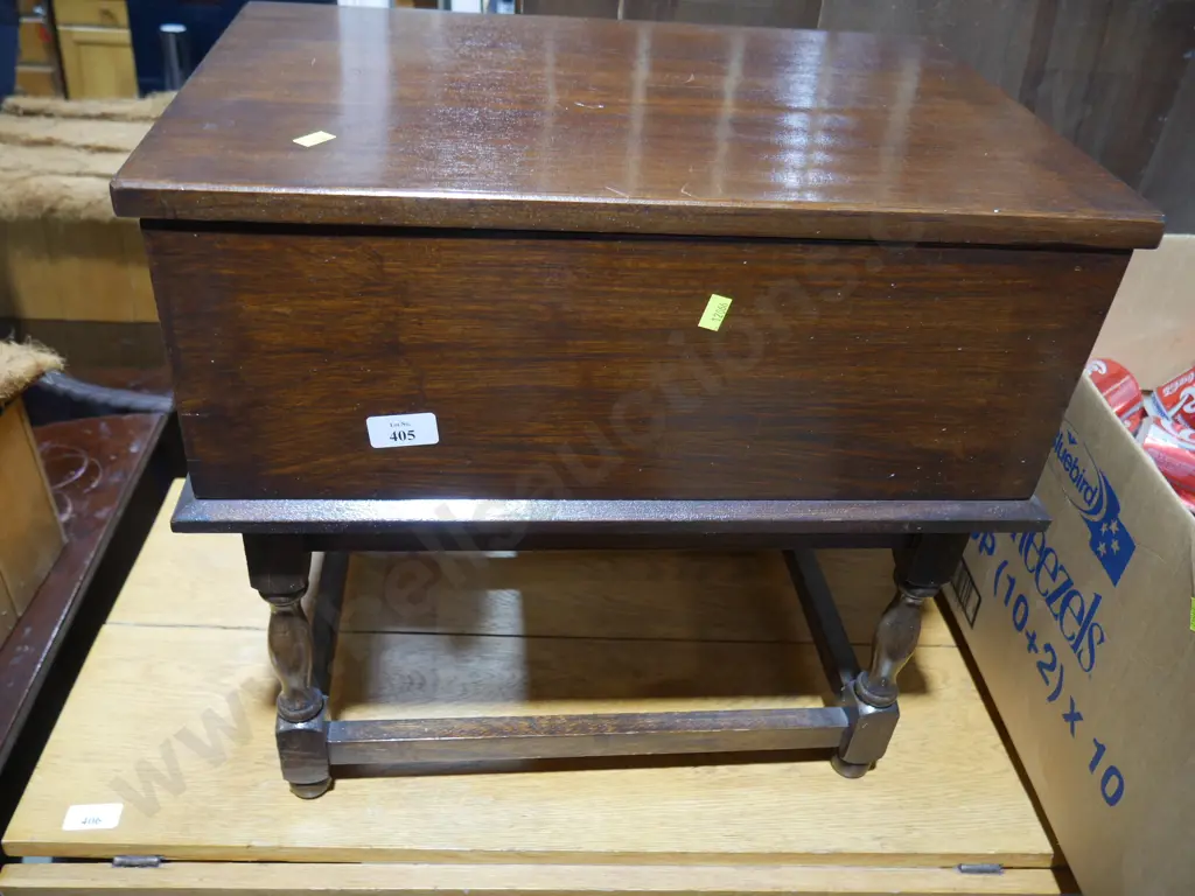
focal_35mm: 28
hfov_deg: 63.4
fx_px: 967
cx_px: 598
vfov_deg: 49.7
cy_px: 448
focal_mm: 14
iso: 500
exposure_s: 1/60
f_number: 3.5
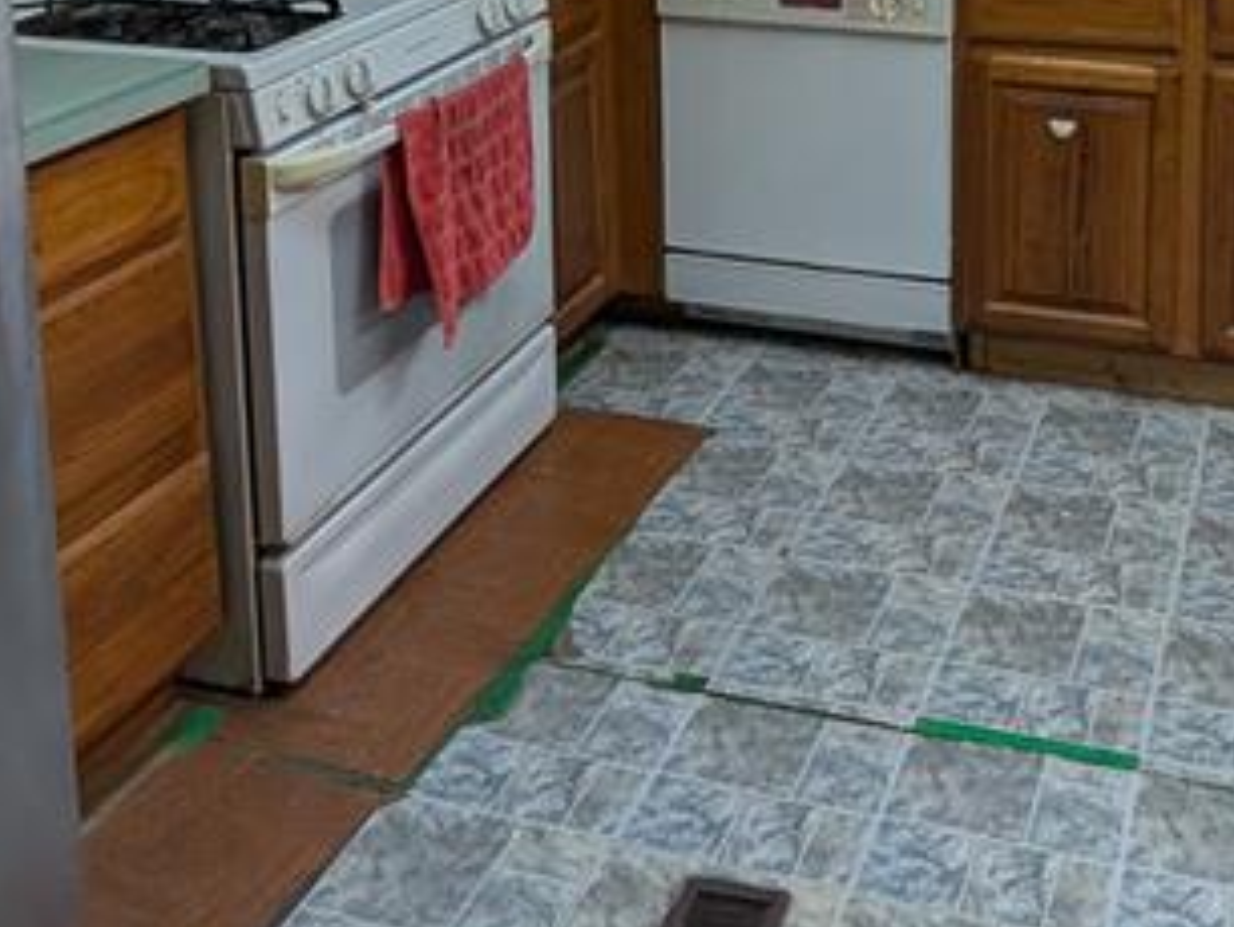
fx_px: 1427
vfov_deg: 30.4
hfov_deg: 44.9
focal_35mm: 40
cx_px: 952
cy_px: -193
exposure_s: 1/120
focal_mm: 2.02
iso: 120
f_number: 1.7
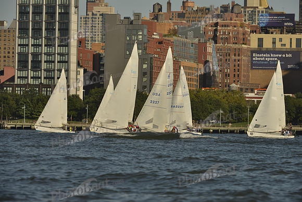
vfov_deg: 4.9
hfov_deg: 7.4
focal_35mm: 280
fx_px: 2349
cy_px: 101
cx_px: 151
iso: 200
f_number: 10
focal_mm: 280
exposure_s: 1/1000
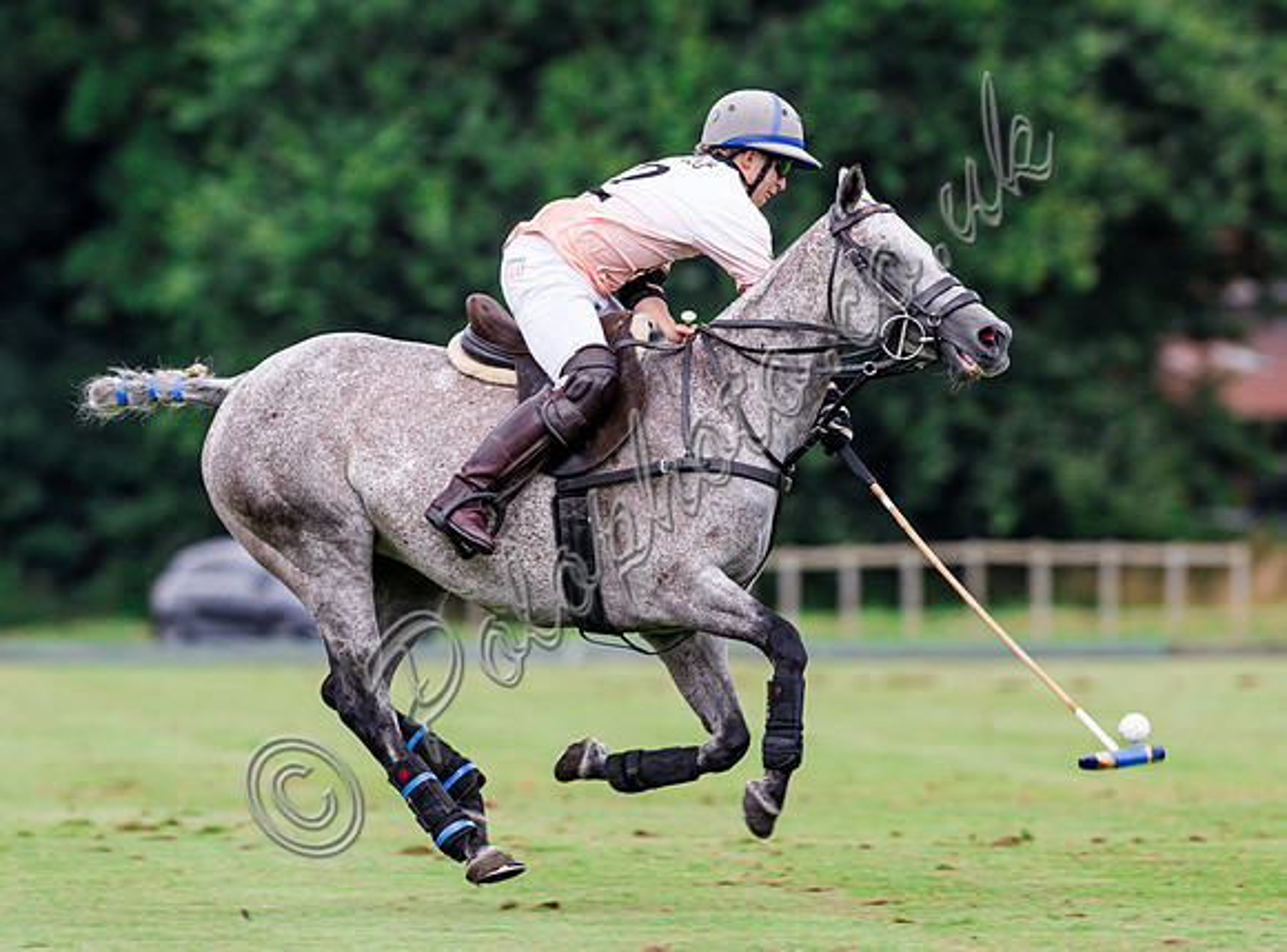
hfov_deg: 2.6
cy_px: 530
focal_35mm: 772
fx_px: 28548
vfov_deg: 1.9
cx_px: 556
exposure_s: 1/640
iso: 400
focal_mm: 500
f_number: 6.3
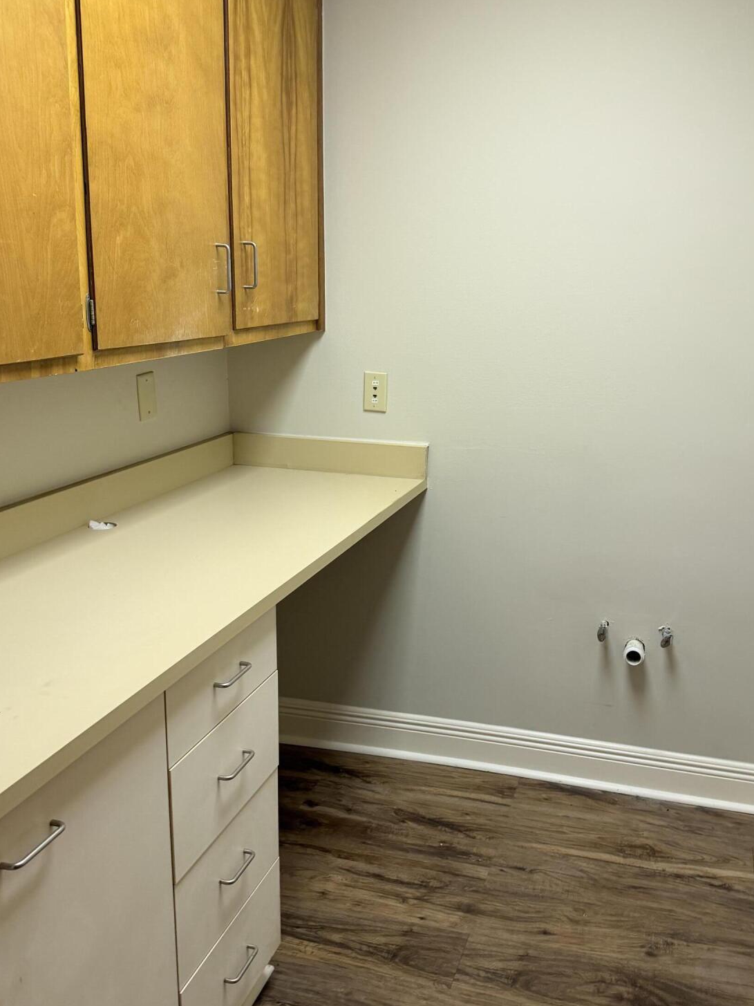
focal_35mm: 33
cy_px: 485
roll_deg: -0.1
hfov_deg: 42.8
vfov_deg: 55.3
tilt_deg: -12.0
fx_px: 959
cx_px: 438
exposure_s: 1/121
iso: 200
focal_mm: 6.76
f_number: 1.78
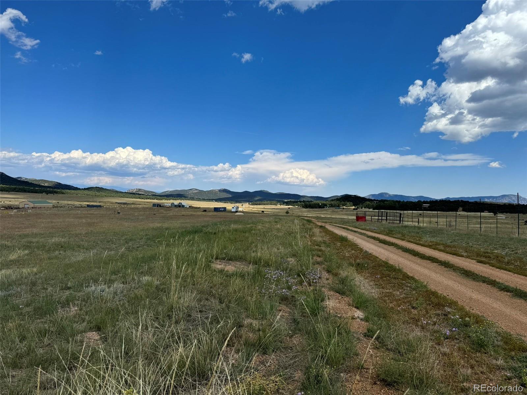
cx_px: 264
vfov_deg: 56.8
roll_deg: -2.7
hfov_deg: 71.6
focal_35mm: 24
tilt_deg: +0.4
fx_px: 365
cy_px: 198
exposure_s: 1/5348
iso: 80
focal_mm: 6.76
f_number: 1.78
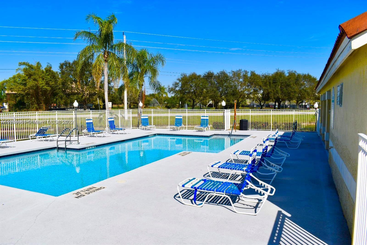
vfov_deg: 47.9
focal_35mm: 27
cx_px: 184
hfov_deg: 67.4
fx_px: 275
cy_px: 122
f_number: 10
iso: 100
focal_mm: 18
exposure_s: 1/400
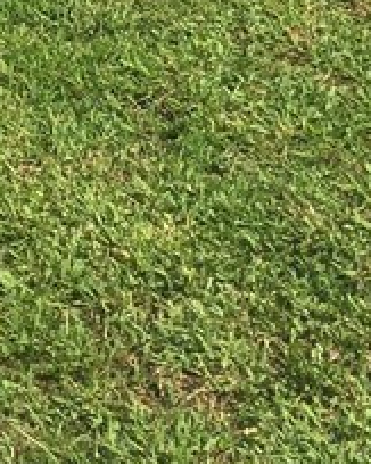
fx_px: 1950
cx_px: -198
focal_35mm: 142
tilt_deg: -8.2
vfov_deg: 12.2
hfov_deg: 10.5
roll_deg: +0.6
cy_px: -419
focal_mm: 4.15
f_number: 2.2
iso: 25
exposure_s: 1/1538
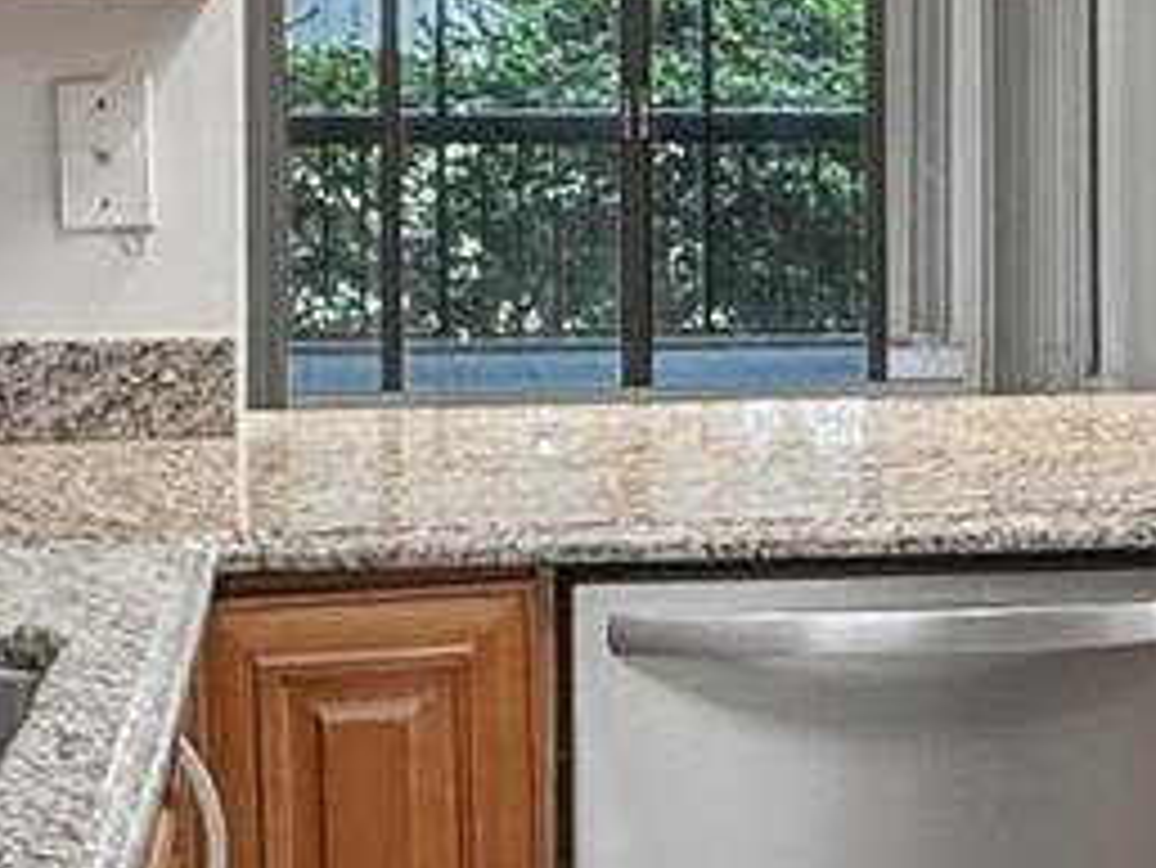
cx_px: 846
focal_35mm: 87
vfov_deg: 16.9
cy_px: 193
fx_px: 2907
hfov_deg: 22.3
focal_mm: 2.2
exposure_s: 1/120
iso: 250
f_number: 2.2
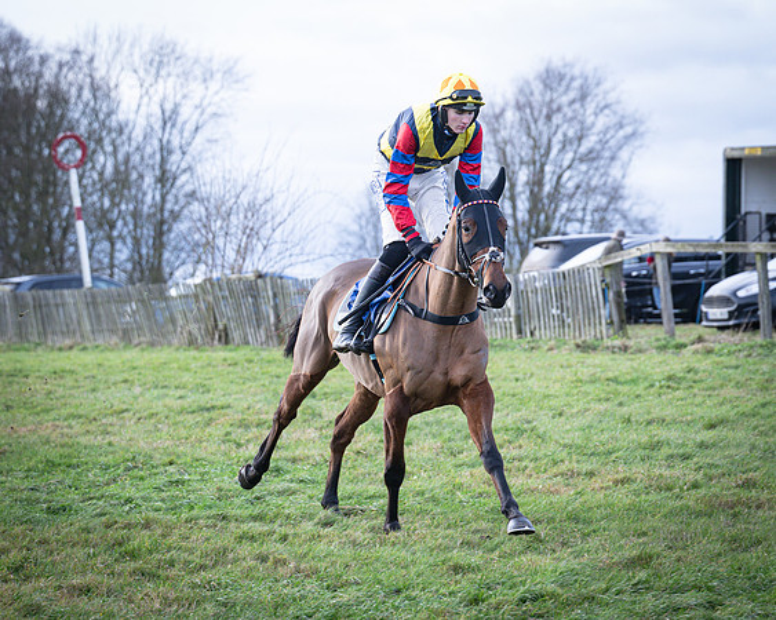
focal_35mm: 179
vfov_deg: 8.6
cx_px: 479
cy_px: 228
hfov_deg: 10.8
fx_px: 4113
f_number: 4
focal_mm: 104
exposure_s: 1/800
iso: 800
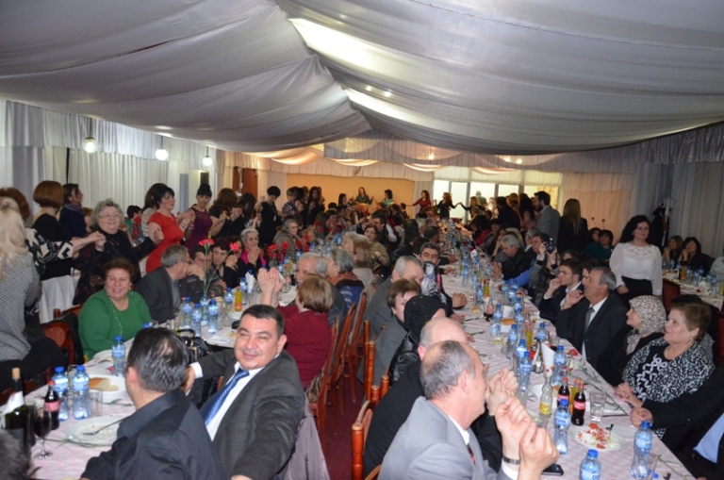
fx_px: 542
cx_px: 362
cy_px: 240
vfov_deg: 47.8
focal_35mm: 27
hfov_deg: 67.5
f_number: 3.5
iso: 3200
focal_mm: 18
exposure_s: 1/60
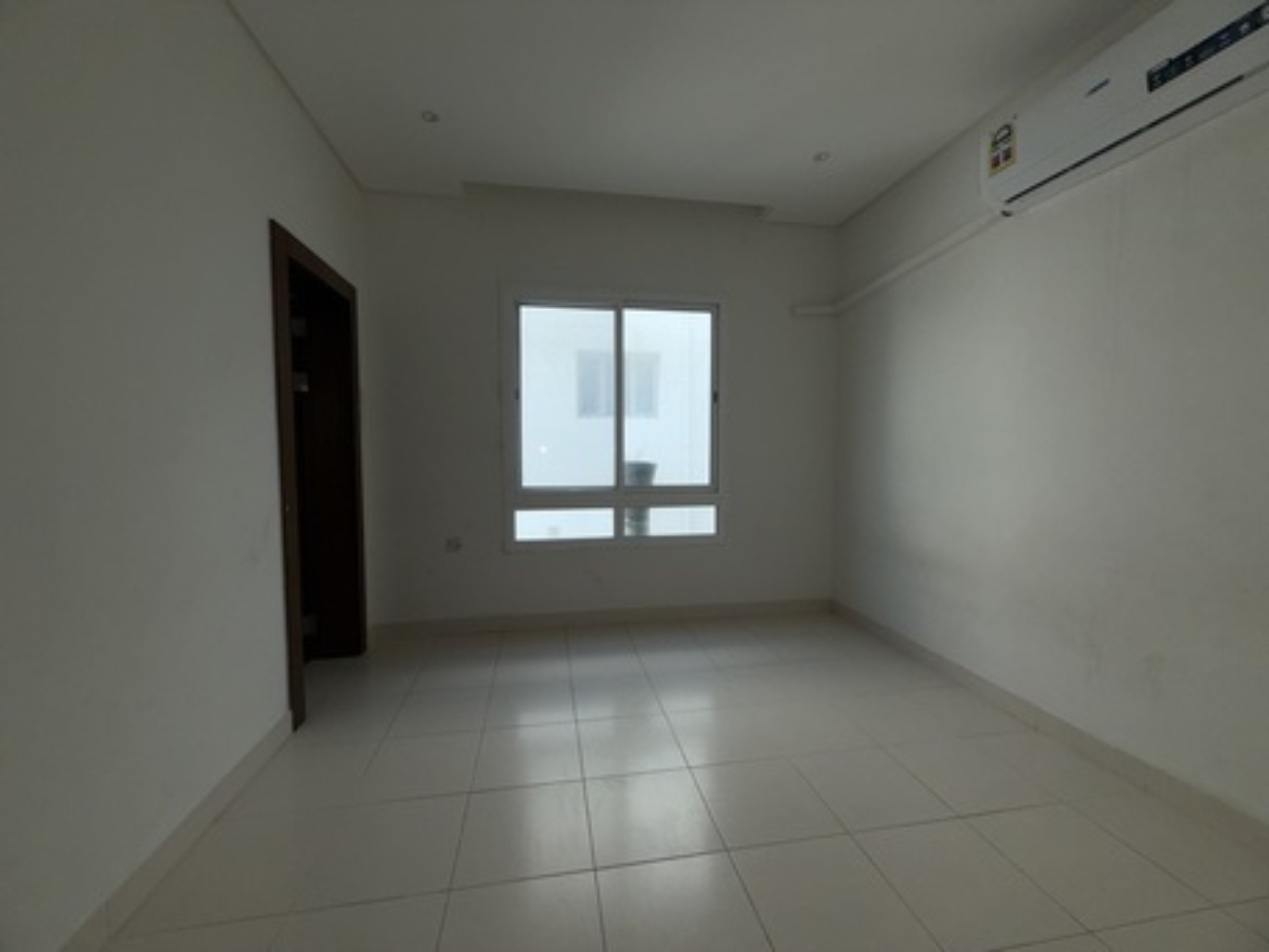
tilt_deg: -3.3
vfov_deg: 85.7
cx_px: 634
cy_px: 476
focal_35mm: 14
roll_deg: +0.5
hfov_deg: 102.0
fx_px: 513
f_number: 2.2
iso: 16
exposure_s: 1/121
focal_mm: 2.22
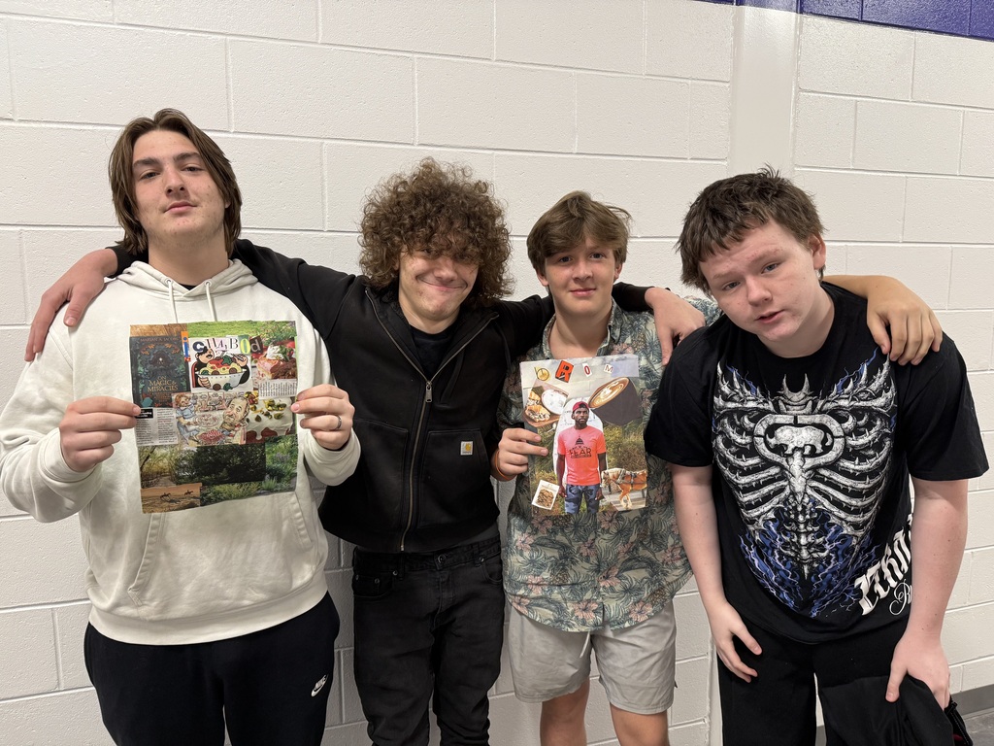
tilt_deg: -7.8
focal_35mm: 24
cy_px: 373
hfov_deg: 71.6
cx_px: 497
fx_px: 689
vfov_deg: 56.8
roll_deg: +0.3
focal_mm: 6.76
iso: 250
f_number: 1.78
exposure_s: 1/60
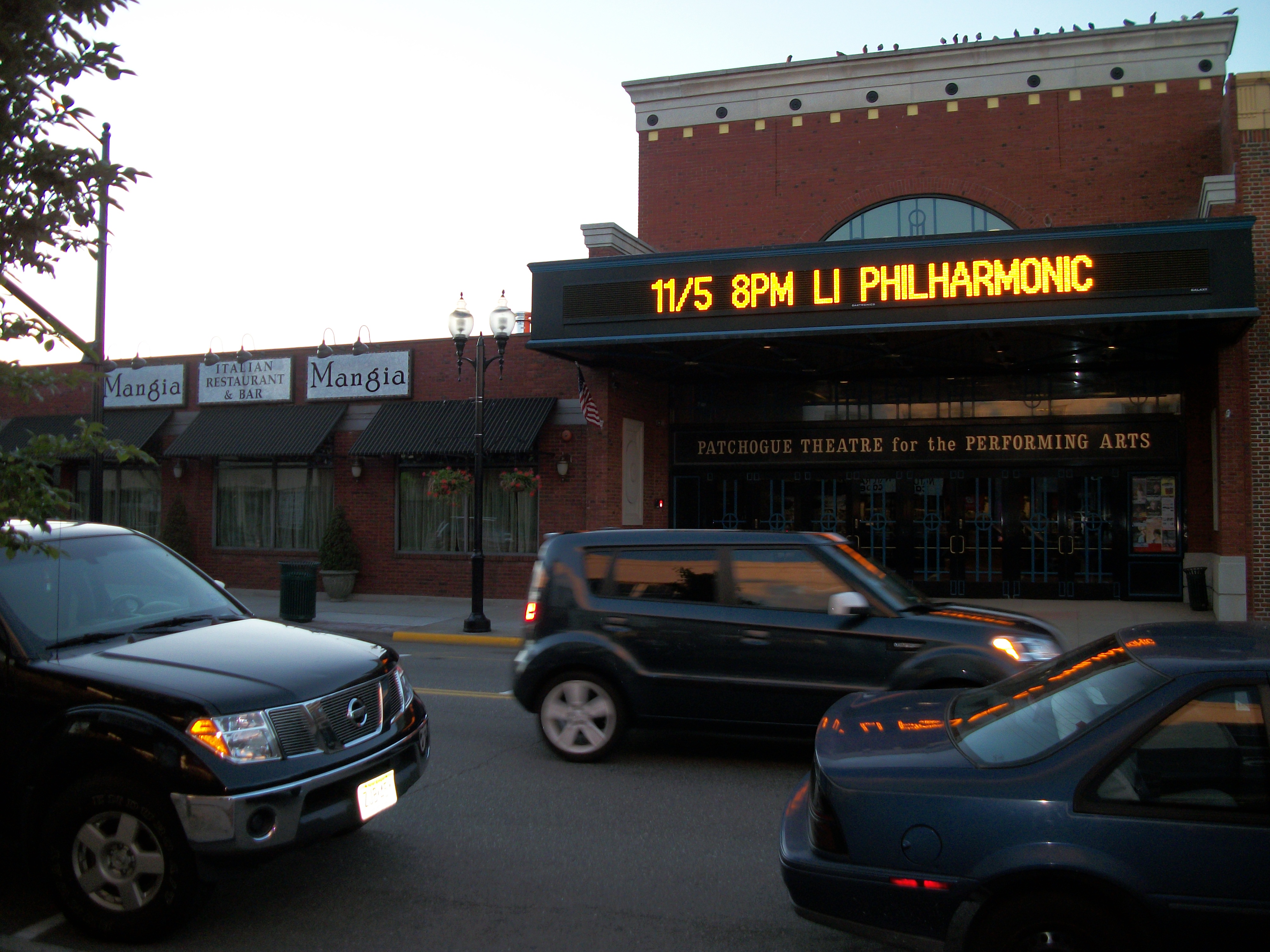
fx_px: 1174
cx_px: 635
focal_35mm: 32
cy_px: 476
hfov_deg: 56.8
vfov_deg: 44.2
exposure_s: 1/100
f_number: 2.9
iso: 80
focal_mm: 5.7
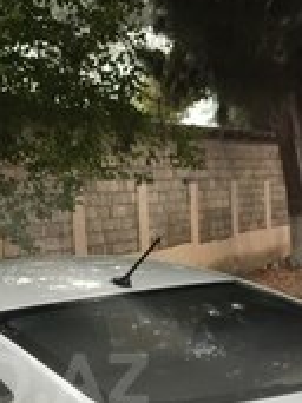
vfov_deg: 22.6
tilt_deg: -8.8
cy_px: 379
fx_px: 978
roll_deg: +5.7
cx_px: -33
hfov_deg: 17.0
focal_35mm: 84
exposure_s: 1/33
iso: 80
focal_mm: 4.15
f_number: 2.2
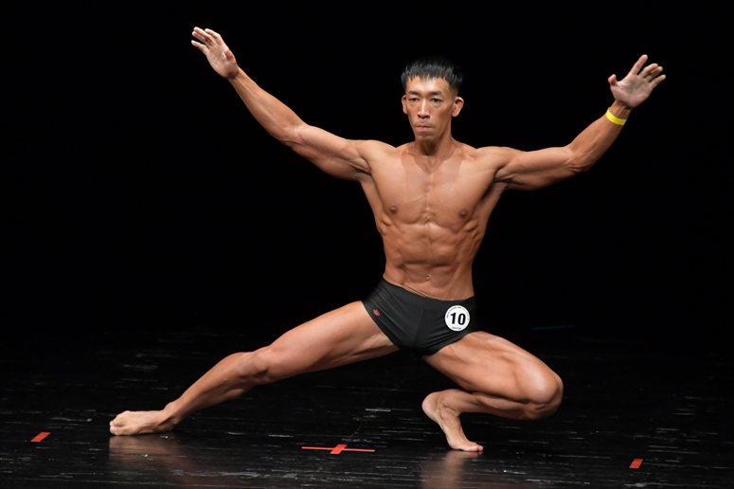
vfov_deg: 3.1
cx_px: 367
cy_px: 244
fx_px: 9171
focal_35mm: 450
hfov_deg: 4.6
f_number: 5.6
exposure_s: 1/400
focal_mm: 300
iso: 3200
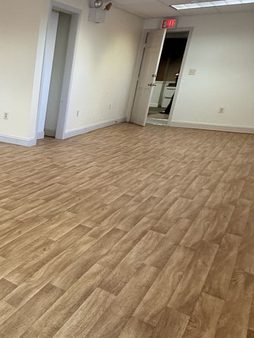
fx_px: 332
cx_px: -53
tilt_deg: -18.6
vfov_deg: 53.9
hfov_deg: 33.6
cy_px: 181
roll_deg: -3.1
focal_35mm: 34
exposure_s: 1/120
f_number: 2.2
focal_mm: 2.22
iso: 250
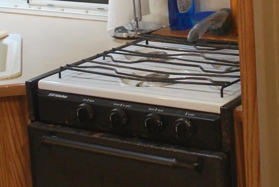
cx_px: 224
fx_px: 815
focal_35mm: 105
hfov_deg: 19.2
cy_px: -20
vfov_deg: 12.8
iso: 400
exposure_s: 1/20
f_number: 3.5
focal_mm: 18
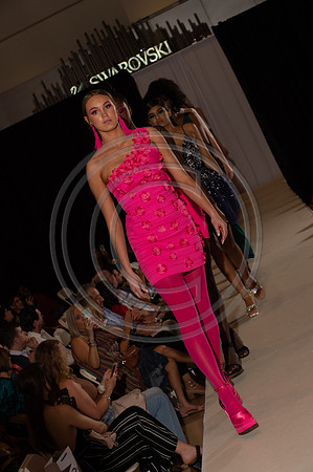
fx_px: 1111
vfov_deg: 23.9
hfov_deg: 16.0
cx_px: 156
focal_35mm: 85
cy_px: 236
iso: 800
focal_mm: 85
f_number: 9
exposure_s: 1/250
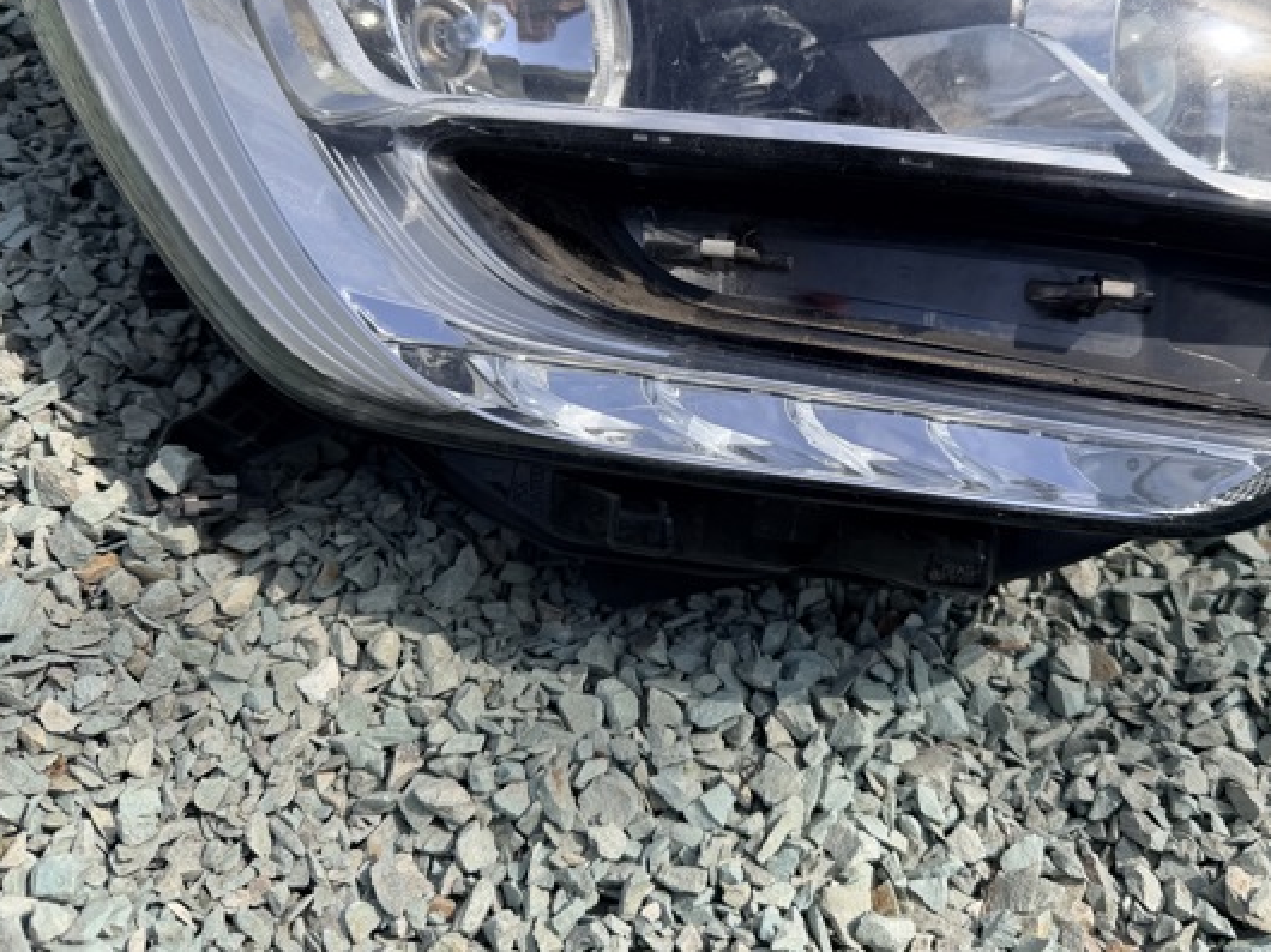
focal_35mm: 29
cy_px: 386
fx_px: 1064
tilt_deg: -36.7
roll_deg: -3.4
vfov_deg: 47.9
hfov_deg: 61.4
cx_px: 722
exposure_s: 1/6711
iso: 80
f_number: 1.78
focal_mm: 6.76
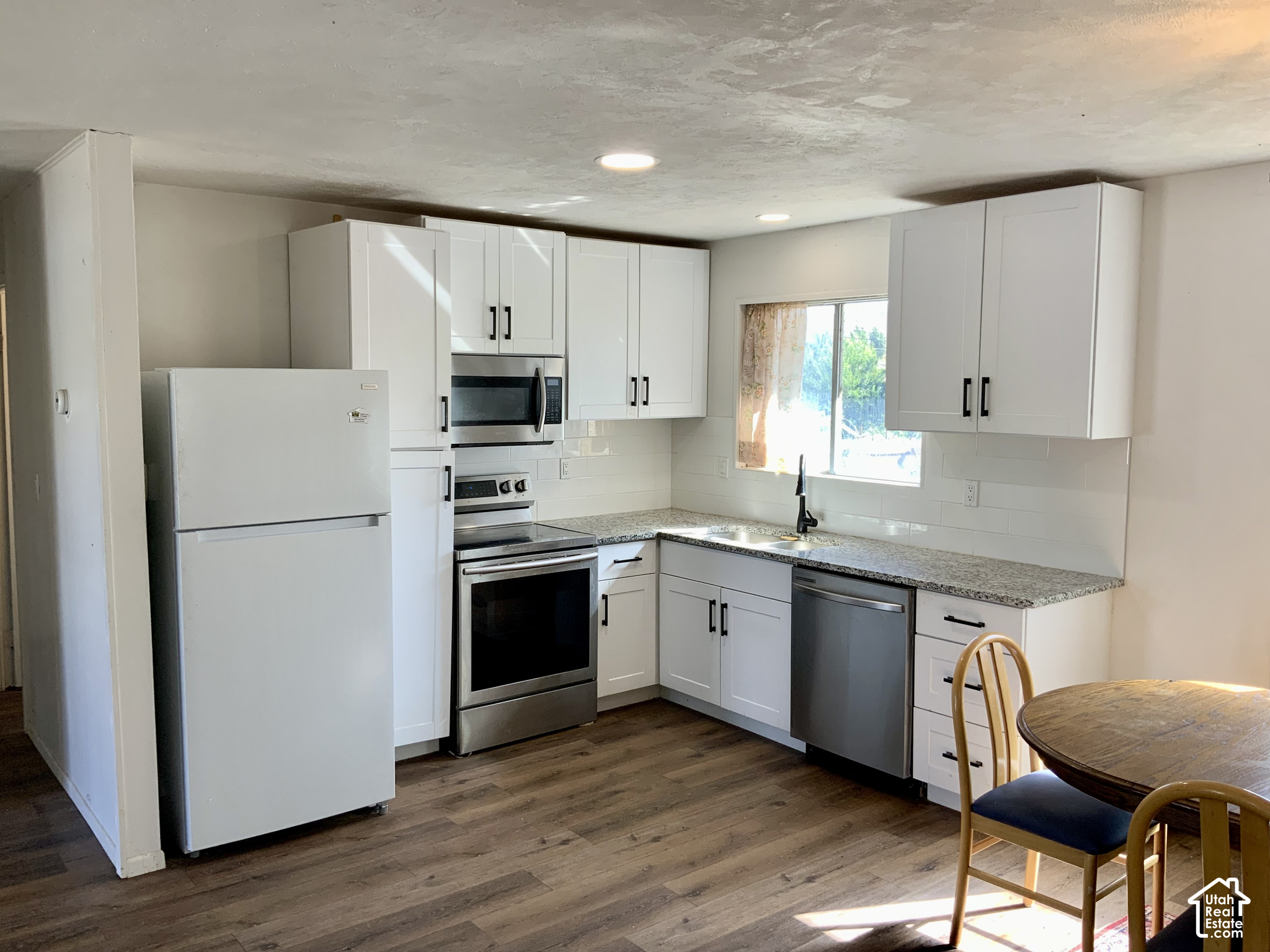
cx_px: 635
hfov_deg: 61.7
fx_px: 1064
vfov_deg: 48.2
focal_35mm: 29
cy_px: 476
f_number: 1.8
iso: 32
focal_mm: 3
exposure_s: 1/120
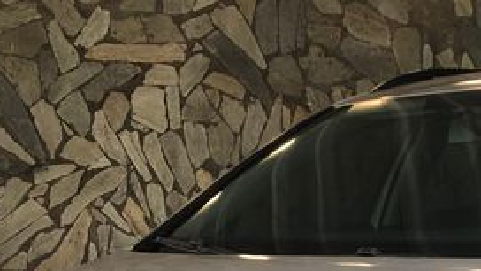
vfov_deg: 12.2
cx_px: 407
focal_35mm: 91
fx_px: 1161
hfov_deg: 23.0
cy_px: 482
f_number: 1.8
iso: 32
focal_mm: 3.99
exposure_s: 1/40
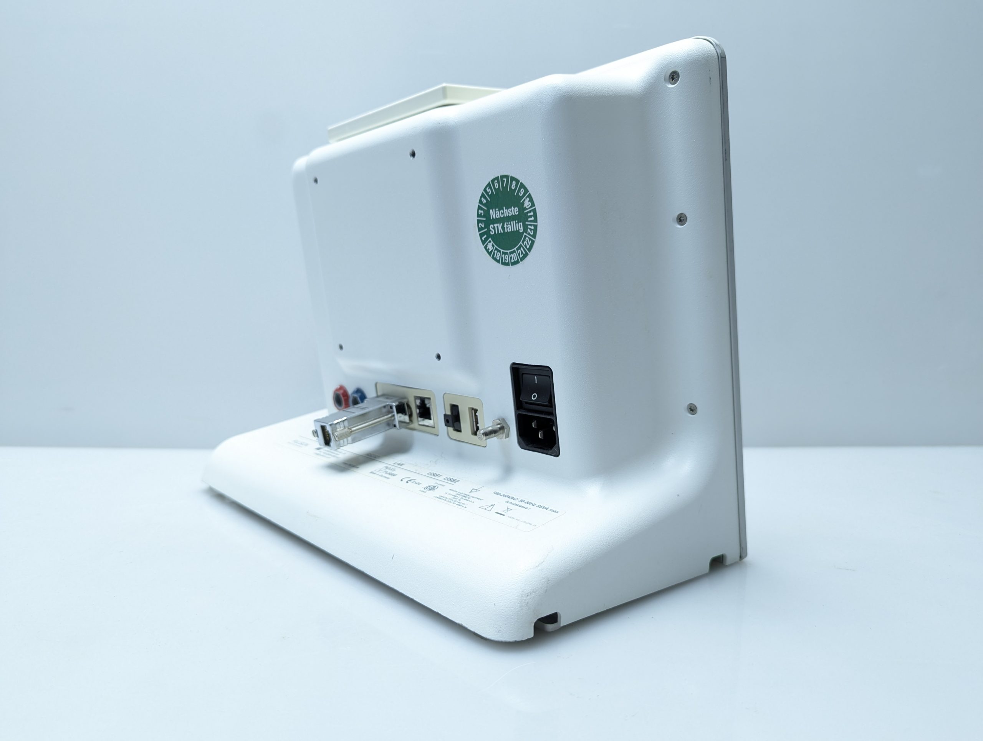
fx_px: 683
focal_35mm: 24
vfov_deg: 56.9
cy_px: 370
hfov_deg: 71.5
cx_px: 492
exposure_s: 1/90
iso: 89
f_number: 1.85
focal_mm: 6.81
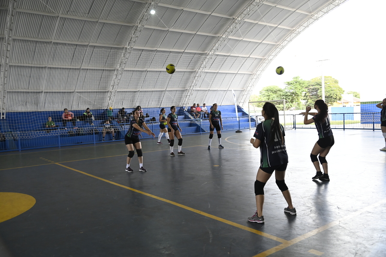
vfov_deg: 42.3
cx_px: 193
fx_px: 332
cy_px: 128
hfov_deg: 60.3
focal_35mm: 31
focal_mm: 31
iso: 3200
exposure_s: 1/1600
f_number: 4
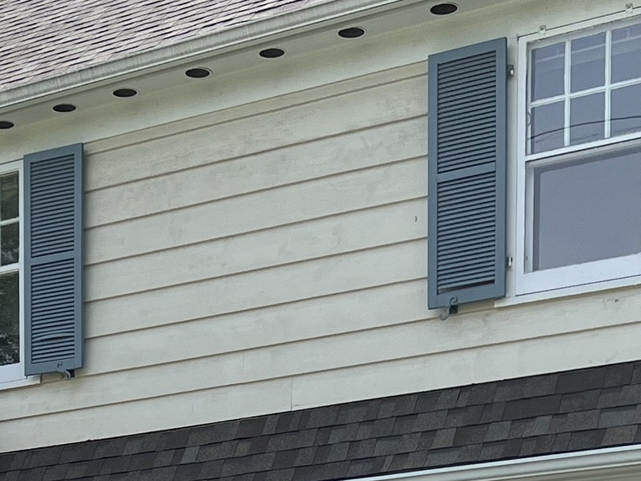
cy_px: 895
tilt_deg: -3.2
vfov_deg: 12.7
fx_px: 1945
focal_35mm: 105
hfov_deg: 18.4
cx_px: 51
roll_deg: +0.7
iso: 50
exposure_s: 1/1597
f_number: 1.5
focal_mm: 5.7
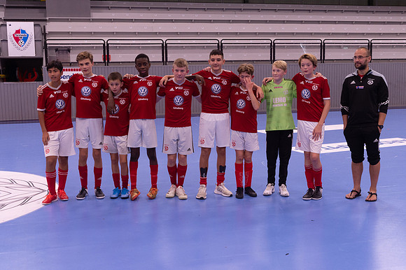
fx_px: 512
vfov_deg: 29.6
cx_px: 203
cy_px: 135
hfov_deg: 43.2
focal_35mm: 45
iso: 2000
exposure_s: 1/200
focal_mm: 44
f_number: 3.5
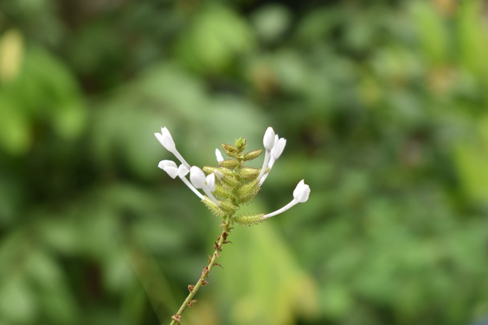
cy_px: 162
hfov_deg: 26.0
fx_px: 1057
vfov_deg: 17.5
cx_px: 244
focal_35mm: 78
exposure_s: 1/125
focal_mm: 52
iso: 400
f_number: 6.3
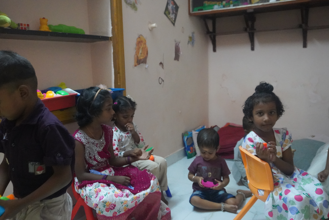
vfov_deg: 38.8
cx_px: 156
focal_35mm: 34
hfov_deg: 55.8
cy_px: 123
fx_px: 311
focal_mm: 20
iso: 6400
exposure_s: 1/80
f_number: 4
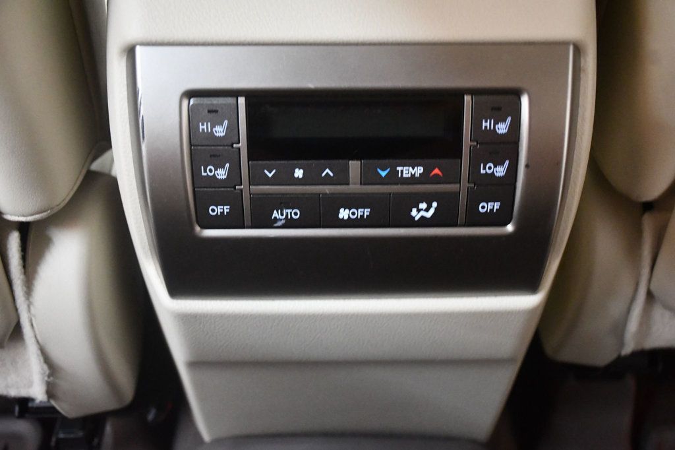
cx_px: 338
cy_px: 225
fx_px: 900
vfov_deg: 28.1
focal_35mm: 48
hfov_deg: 41.1
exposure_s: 1/60
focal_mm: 32
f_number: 4
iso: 6400
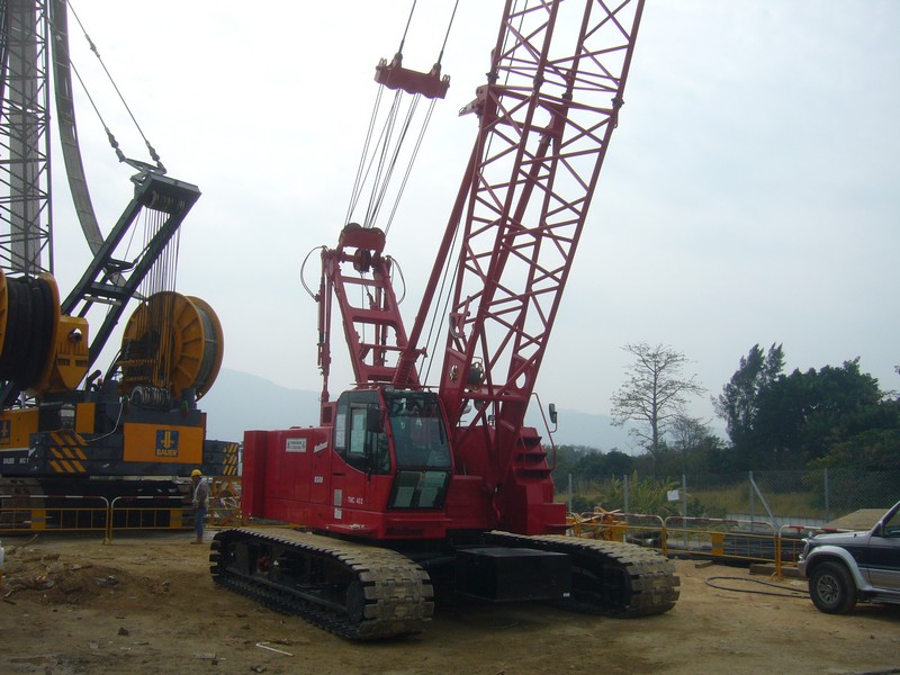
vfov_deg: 40.7
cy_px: 338
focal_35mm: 35
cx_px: 450
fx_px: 910
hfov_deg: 52.6
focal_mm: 5.8
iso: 100
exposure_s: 1/800
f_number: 5.6
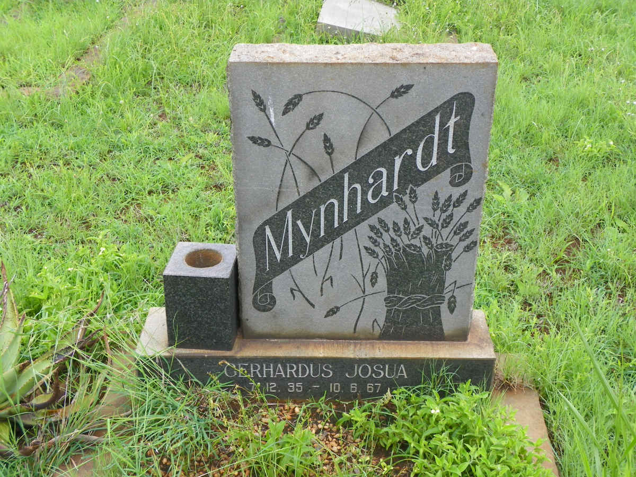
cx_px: 318
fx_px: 919
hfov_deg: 38.2
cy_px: 238
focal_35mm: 50
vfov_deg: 29.1
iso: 64
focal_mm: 8.9
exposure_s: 1/100
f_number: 3.5
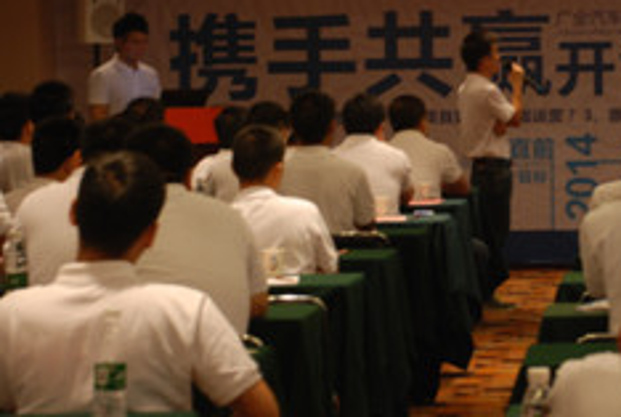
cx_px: 494
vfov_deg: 8.6
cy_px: 96
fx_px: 2765
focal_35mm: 160
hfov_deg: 12.8
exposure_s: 1/10
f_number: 5.6
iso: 400
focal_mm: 50
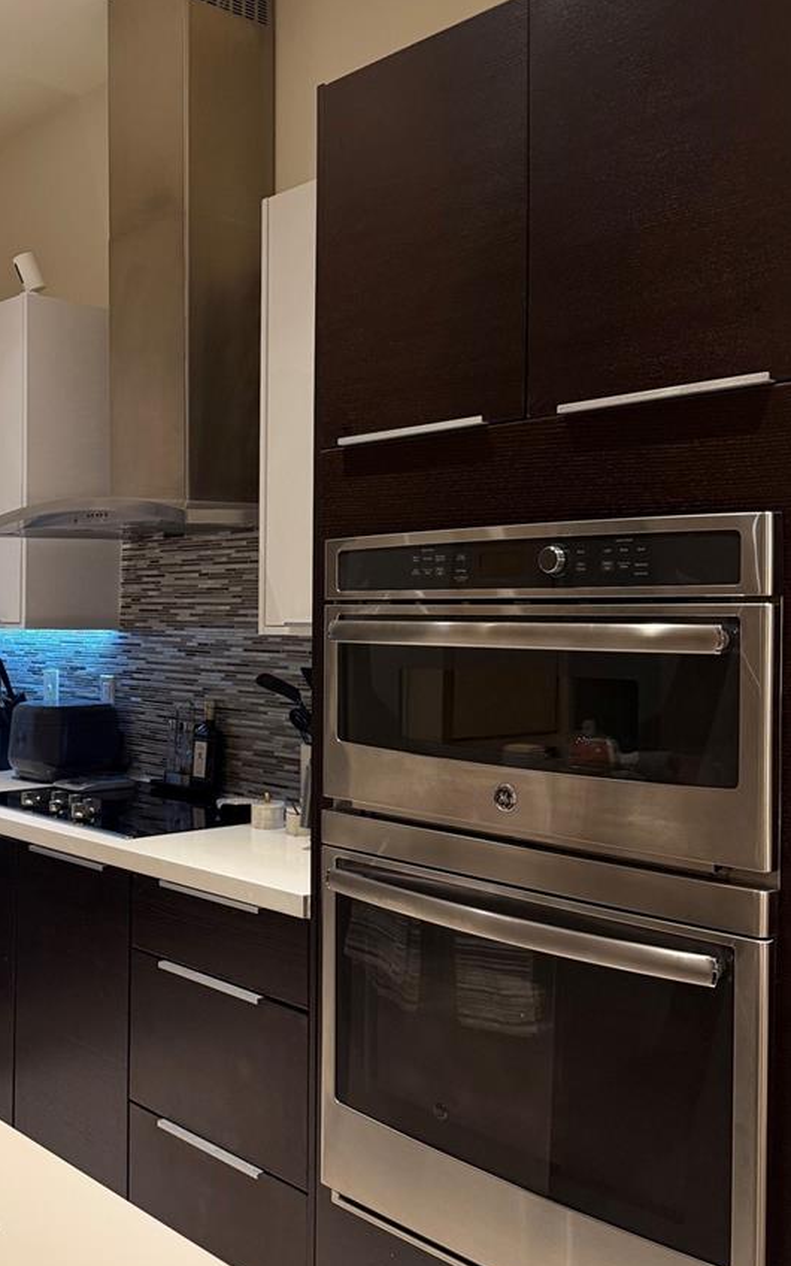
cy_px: 627
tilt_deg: -1.0
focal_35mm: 36
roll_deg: -0.5
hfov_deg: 34.7
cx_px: 213
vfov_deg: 54.0
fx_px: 1242
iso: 250
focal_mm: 6.76
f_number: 1.78
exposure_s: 1/60
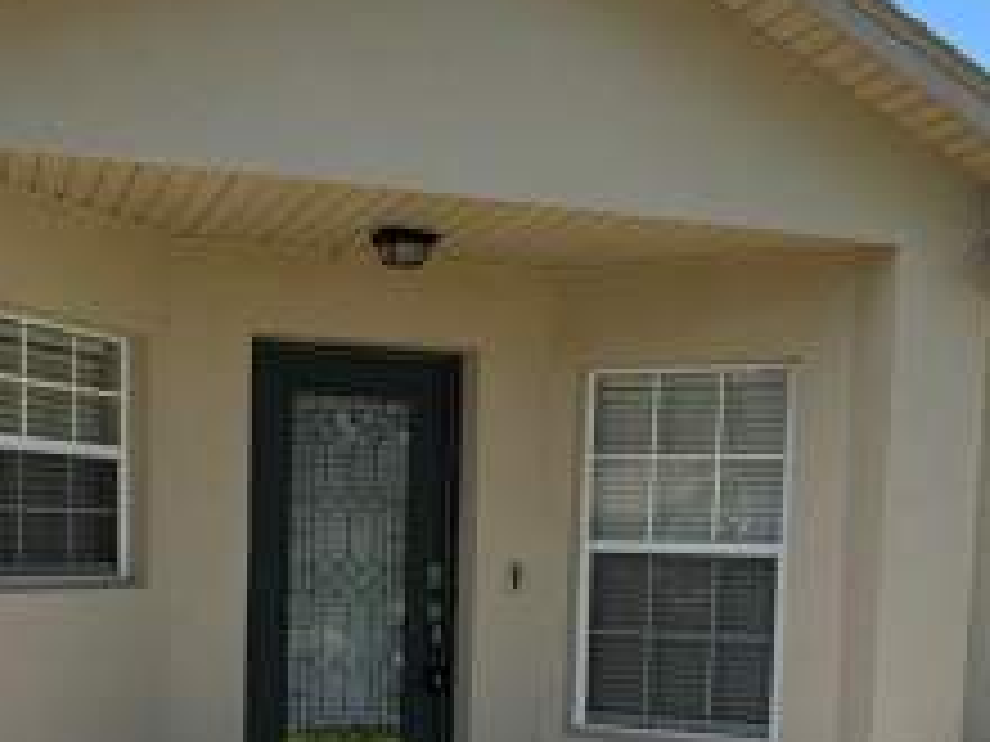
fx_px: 1459
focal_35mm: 51
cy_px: 679
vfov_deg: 27.5
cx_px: 423
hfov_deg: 37.4
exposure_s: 1/809
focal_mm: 2.22
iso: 50
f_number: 2.2
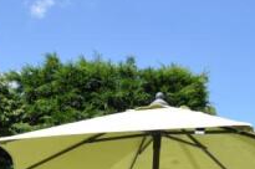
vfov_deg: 22.3
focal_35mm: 48
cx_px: 91
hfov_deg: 40.8
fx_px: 339
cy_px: 263
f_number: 7.1
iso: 100
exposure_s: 1/200
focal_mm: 10
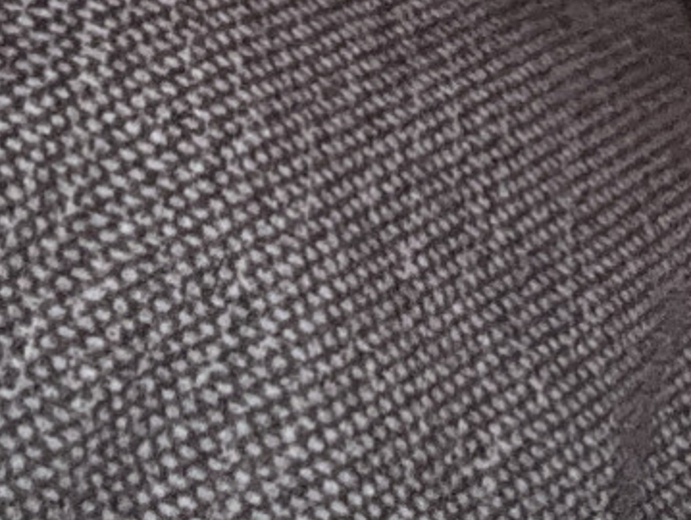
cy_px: -911
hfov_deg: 15.4
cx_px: 427
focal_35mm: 128
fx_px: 2558
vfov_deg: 9.6
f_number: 1.9
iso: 200
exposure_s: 1/40
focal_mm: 2.69
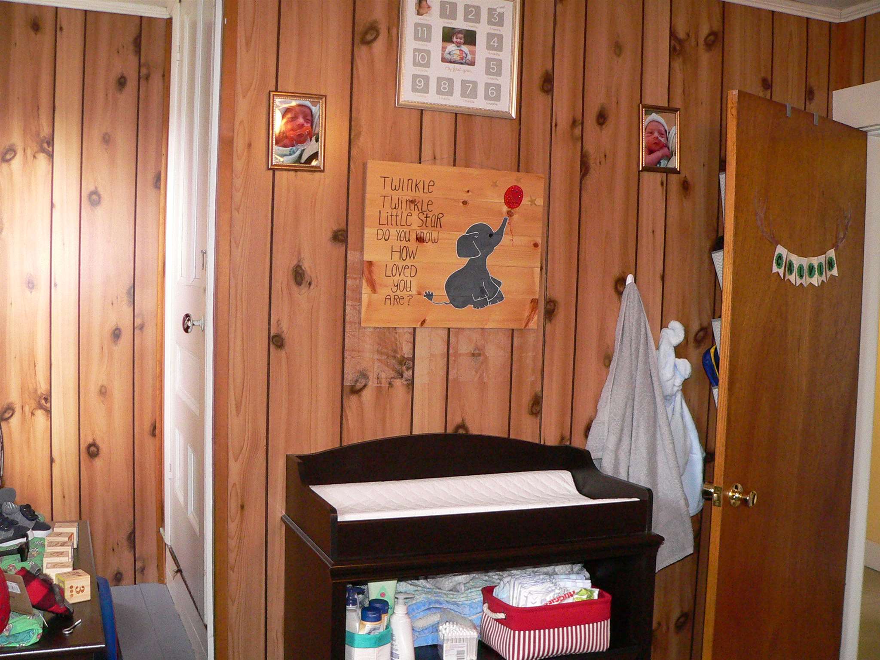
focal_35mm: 36
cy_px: 330
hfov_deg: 51.4
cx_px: 440
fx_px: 915
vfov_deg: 39.7
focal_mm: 6
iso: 400
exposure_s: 1/60
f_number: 2.8
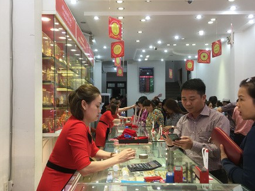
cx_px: 121
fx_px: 265
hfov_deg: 51.3
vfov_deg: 39.6
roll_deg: +0.3
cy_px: 104
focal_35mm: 36
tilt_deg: +2.2
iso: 25
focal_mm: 4.15
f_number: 2.2
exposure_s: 1/33
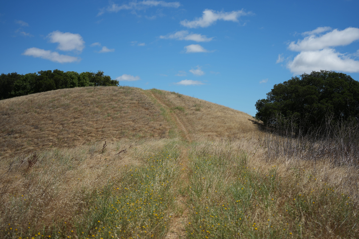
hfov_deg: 39.6
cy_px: 120
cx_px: 180
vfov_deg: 27.0
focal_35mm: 50
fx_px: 499
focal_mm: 50
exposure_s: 1/1250
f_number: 4.5
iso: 100
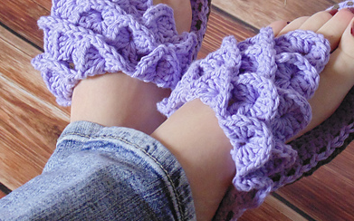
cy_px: 64
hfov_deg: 22.5
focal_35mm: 92
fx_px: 887
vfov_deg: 14.2
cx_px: 215
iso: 400
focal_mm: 9.5
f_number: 3.9
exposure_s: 1/15
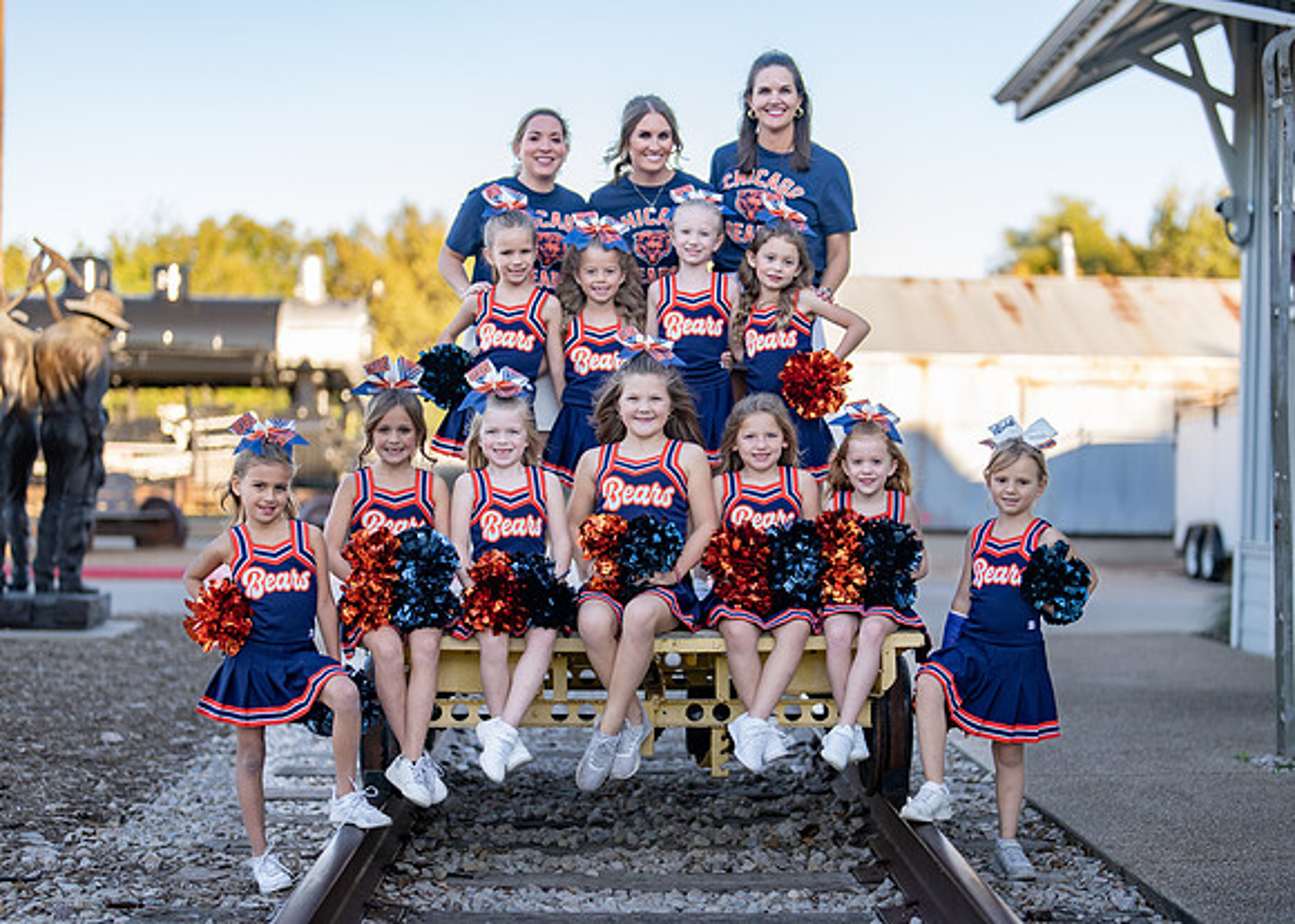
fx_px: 2324
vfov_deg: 22.5
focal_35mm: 63
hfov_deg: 31.1
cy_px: 556
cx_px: 715
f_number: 1.2
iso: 100
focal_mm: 50
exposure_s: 1/1250
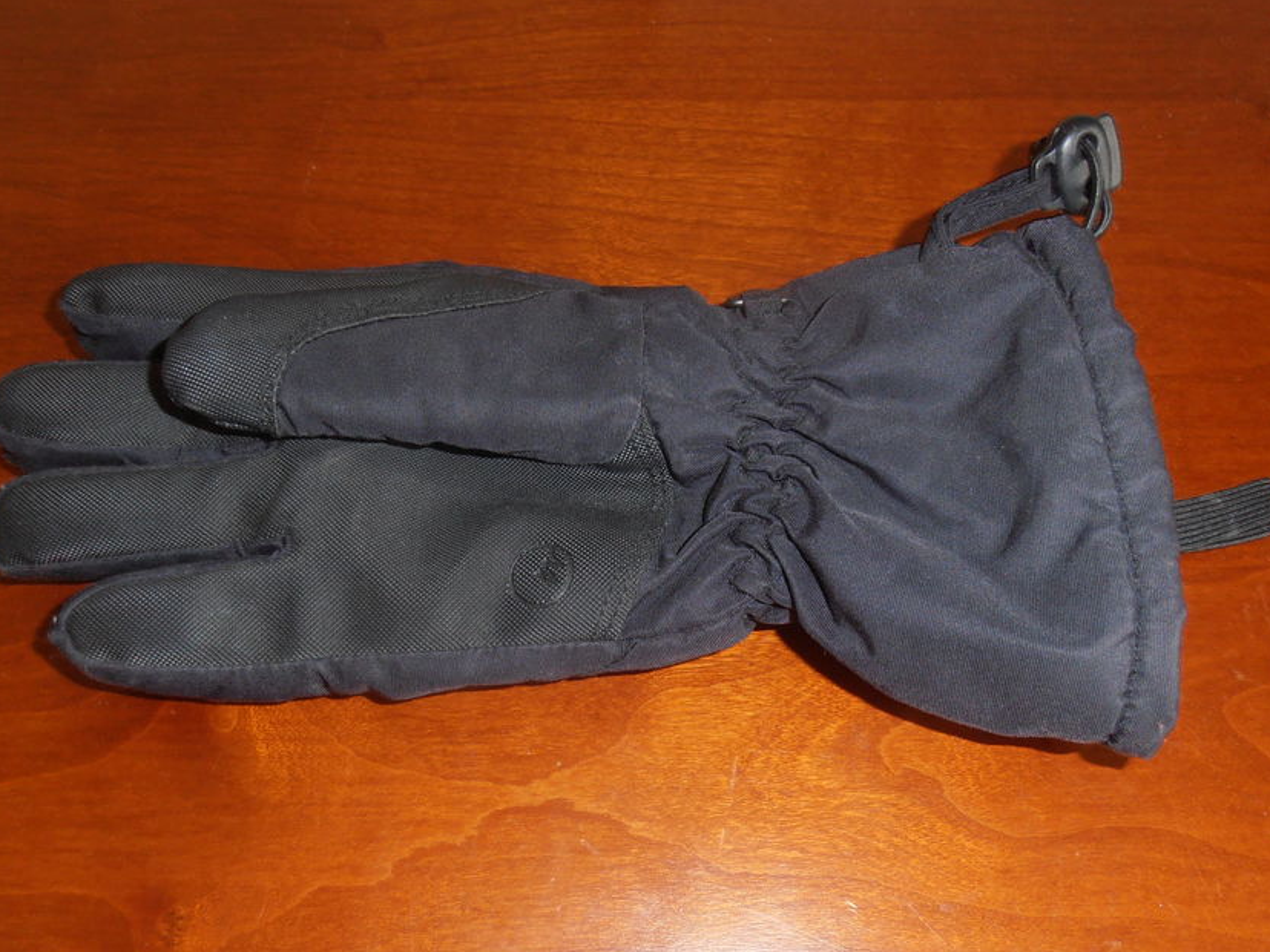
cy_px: 523
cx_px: 630
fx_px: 1064
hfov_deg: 61.7
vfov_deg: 48.2
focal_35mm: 29
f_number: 3
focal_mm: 4.2
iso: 125
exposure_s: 1/30
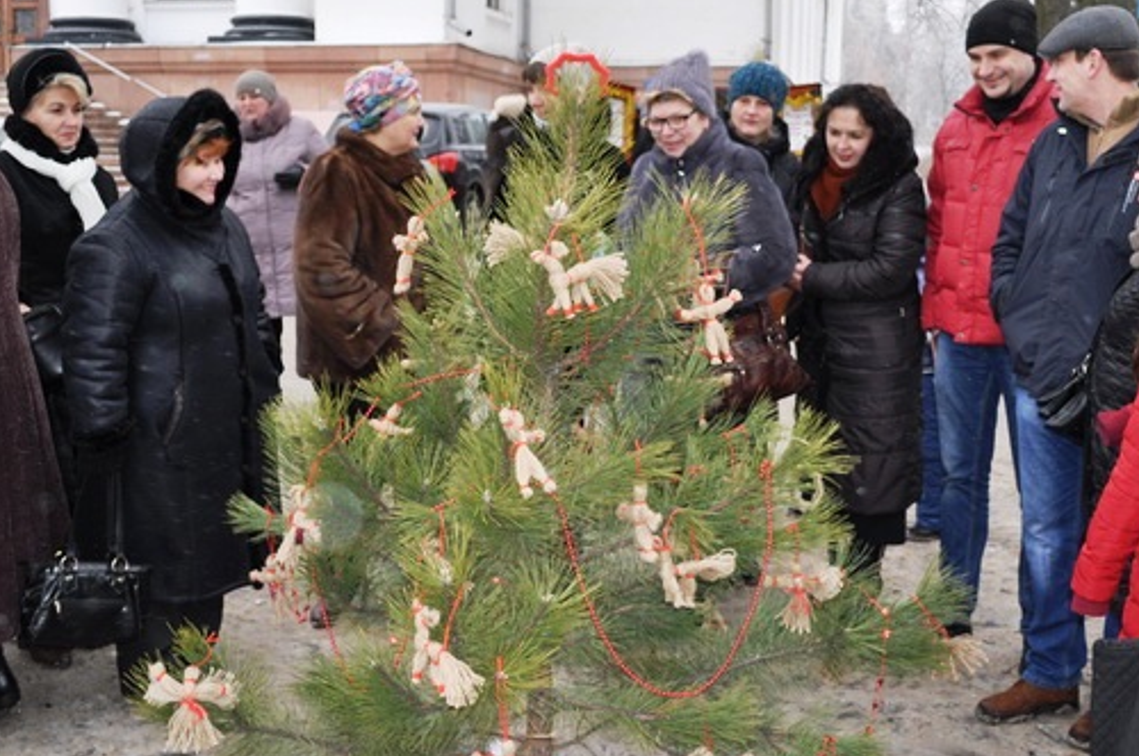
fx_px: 1422
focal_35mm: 45
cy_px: 358
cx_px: 620
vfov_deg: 29.8
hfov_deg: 43.6
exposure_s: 1/200
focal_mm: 20
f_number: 3.8
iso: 220
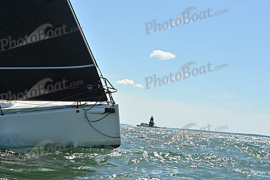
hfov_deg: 22.8
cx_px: 114
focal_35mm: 89
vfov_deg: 15.3
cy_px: 113
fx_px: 667
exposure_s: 1/1600
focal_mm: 70
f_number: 8
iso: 320
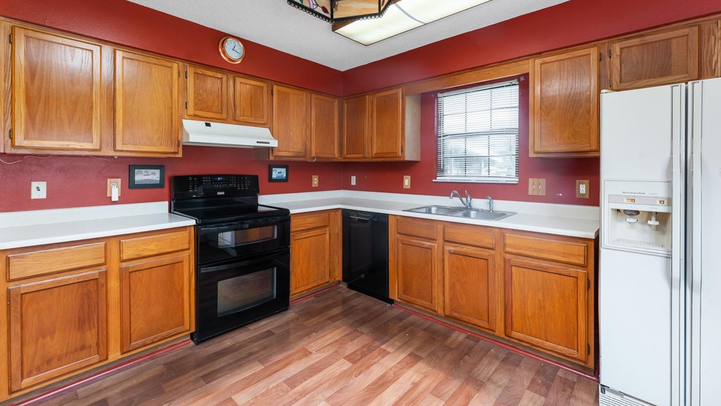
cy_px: 172
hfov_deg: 99.3
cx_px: 370
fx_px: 306
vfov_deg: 66.7
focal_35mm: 16
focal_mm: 14
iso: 500
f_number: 8
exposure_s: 1/30
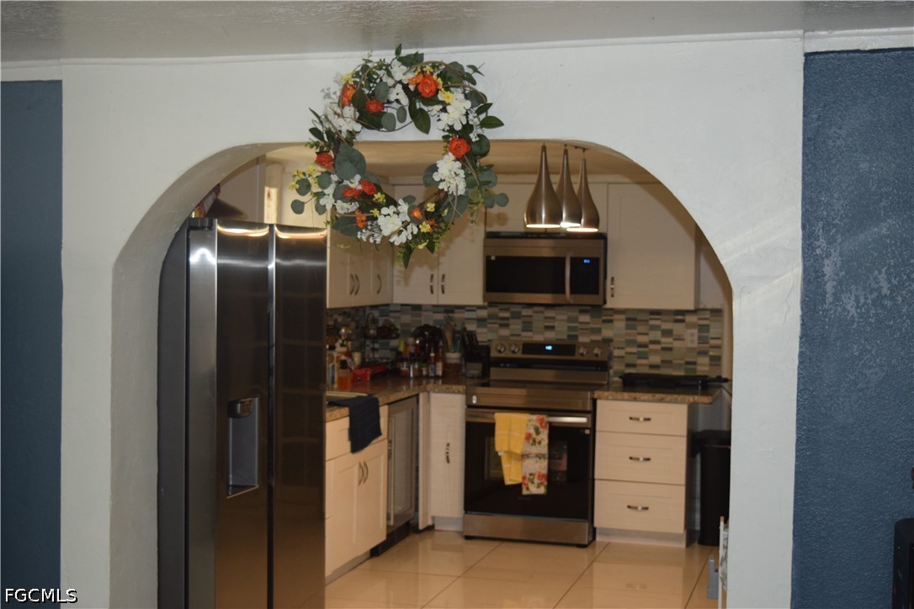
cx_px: 457
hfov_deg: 38.9
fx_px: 1295
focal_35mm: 51
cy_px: 304
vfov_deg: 26.5
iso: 900
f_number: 4.5
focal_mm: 34
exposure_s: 1/60
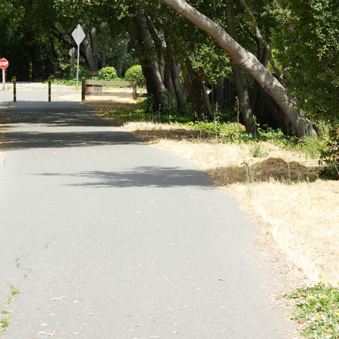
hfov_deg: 8.1
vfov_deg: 8.0
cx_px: 82
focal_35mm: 216
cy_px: -34
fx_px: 2393
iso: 500
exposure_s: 1/1000
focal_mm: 70
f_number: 5
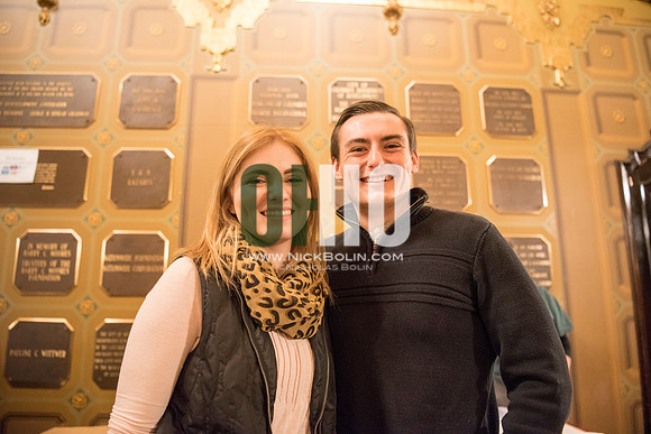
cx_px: 326
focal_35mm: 24
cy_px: 217
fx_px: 434
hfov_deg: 73.7
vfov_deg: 53.2
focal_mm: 24
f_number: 2.8
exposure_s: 1/60
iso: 4000
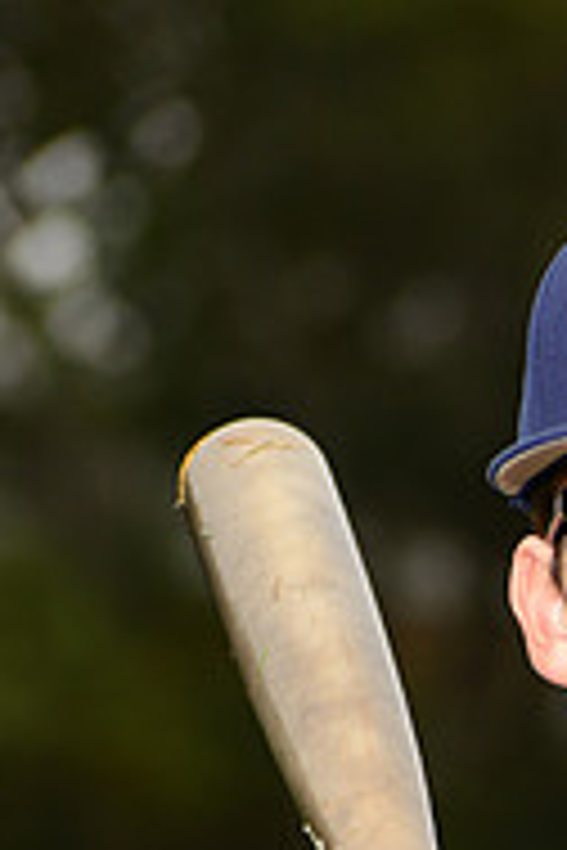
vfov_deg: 3.9
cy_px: 1124
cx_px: 785
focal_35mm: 522
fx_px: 12331
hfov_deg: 2.6
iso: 200
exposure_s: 1/200
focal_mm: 170
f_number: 6.3
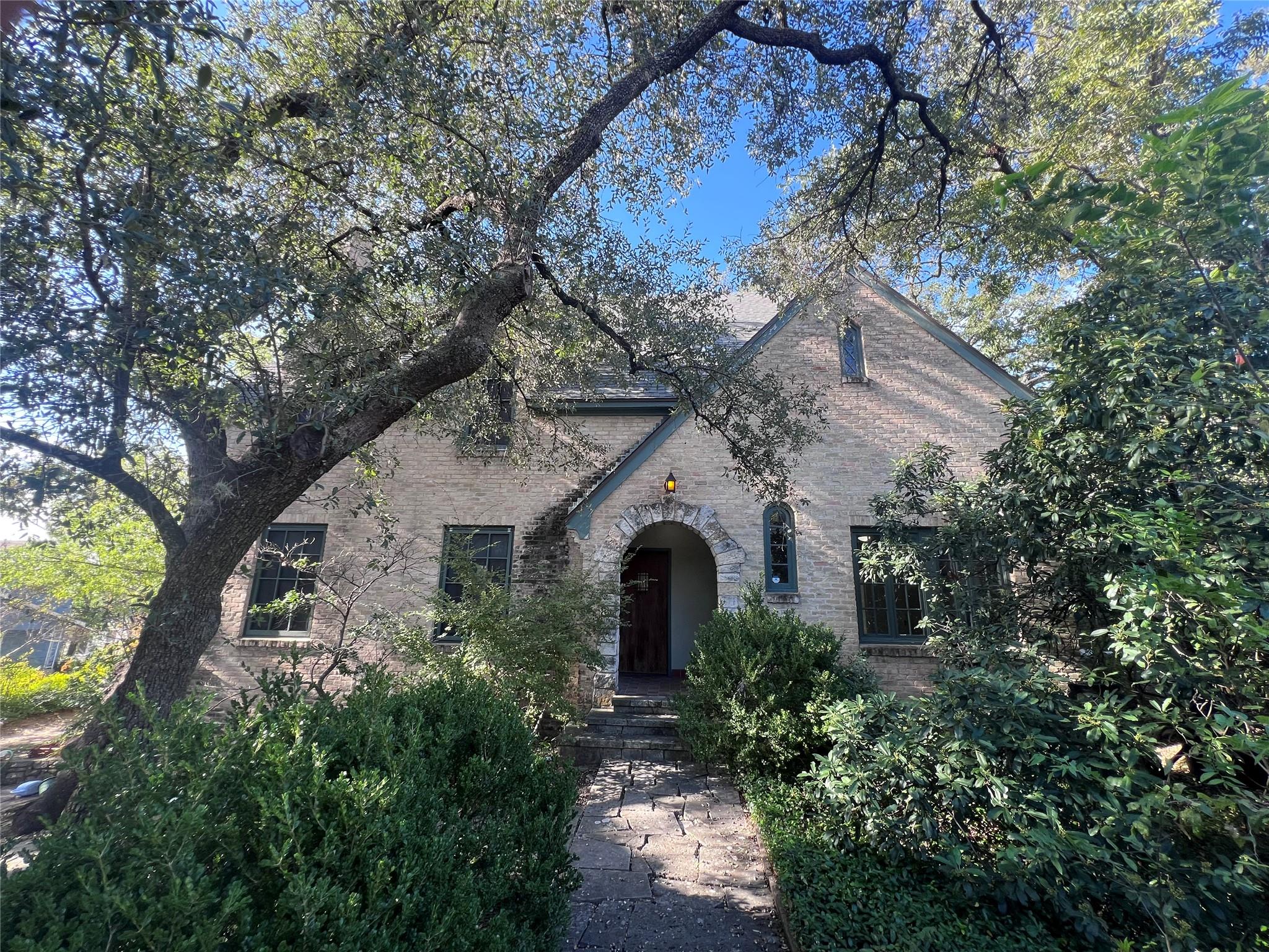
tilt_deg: +13.6
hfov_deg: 106.2
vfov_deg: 89.9
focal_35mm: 13
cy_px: 476
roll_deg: -1.5
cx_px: 634
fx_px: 477
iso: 32
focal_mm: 1.57
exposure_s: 1/115
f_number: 1.8
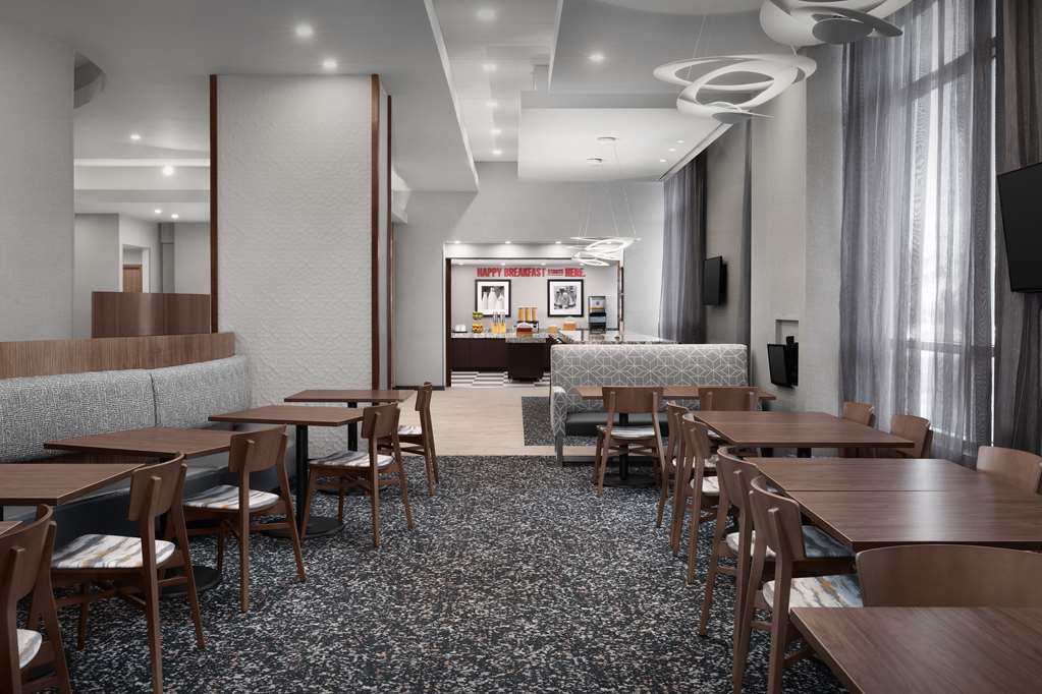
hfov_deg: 58.7
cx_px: 521
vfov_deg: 41.1
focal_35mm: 32
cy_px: 347
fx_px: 926
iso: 640
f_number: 14
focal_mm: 32
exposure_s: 1/25
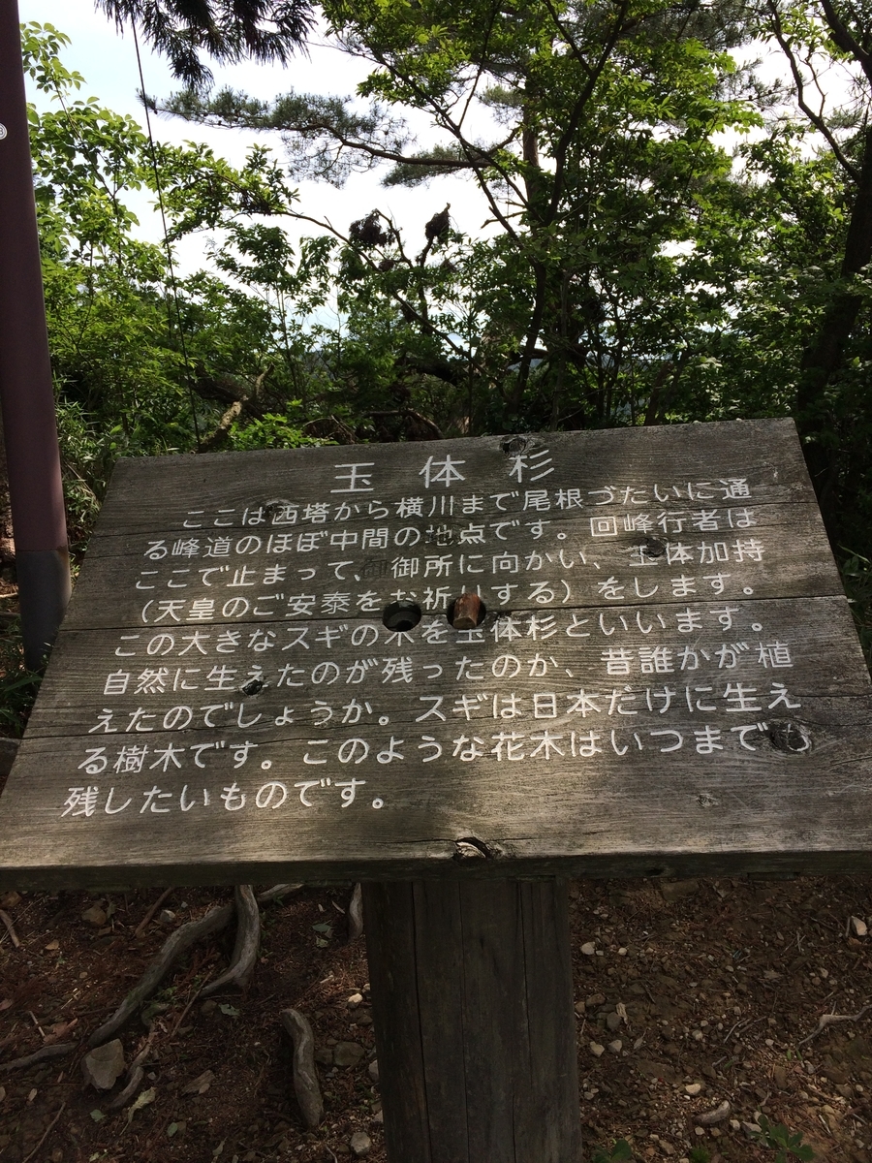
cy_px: 582
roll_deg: +1.4
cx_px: 436
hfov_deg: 48.2
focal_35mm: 29
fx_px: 974
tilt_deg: -18.0
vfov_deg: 61.7
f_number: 2.2
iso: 32
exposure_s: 1/1109
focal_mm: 4.15
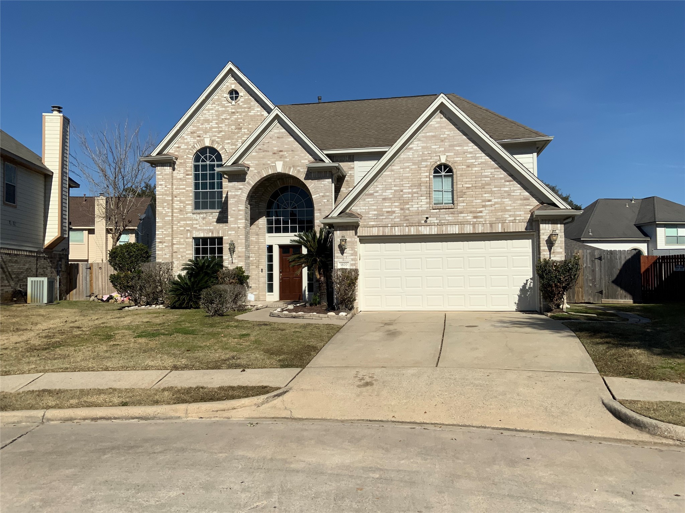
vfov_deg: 48.2
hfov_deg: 61.7
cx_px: 342
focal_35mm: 29
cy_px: 256
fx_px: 574
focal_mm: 3
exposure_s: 1/4785
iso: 20
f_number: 1.8
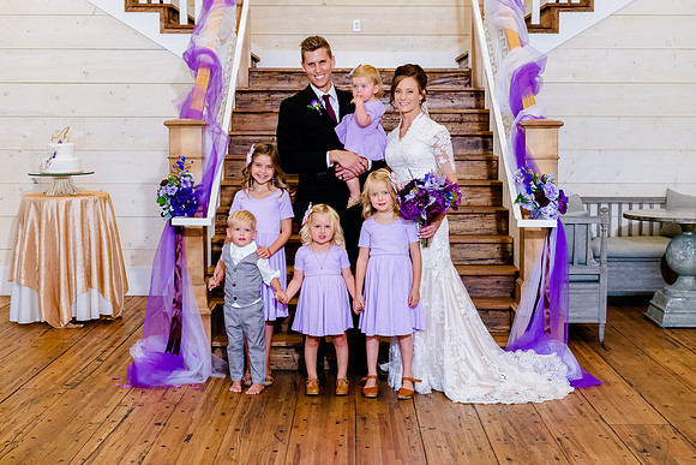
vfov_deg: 23.4
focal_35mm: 58
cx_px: 348
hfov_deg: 34.5
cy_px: 232
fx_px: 1122
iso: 2500
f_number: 6.3
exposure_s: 1/200
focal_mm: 58
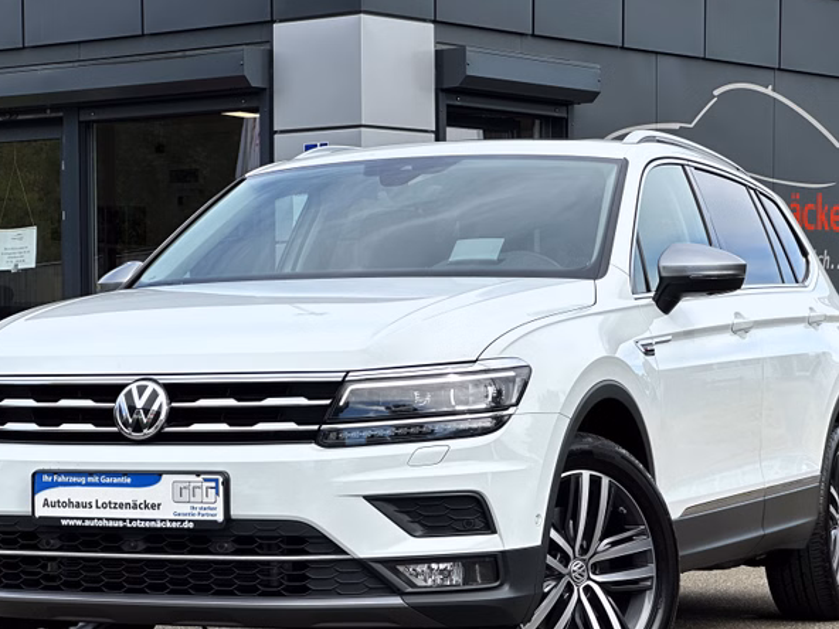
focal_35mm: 104
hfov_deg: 18.9
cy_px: 419
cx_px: 366
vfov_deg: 14.2
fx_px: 2521
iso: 32
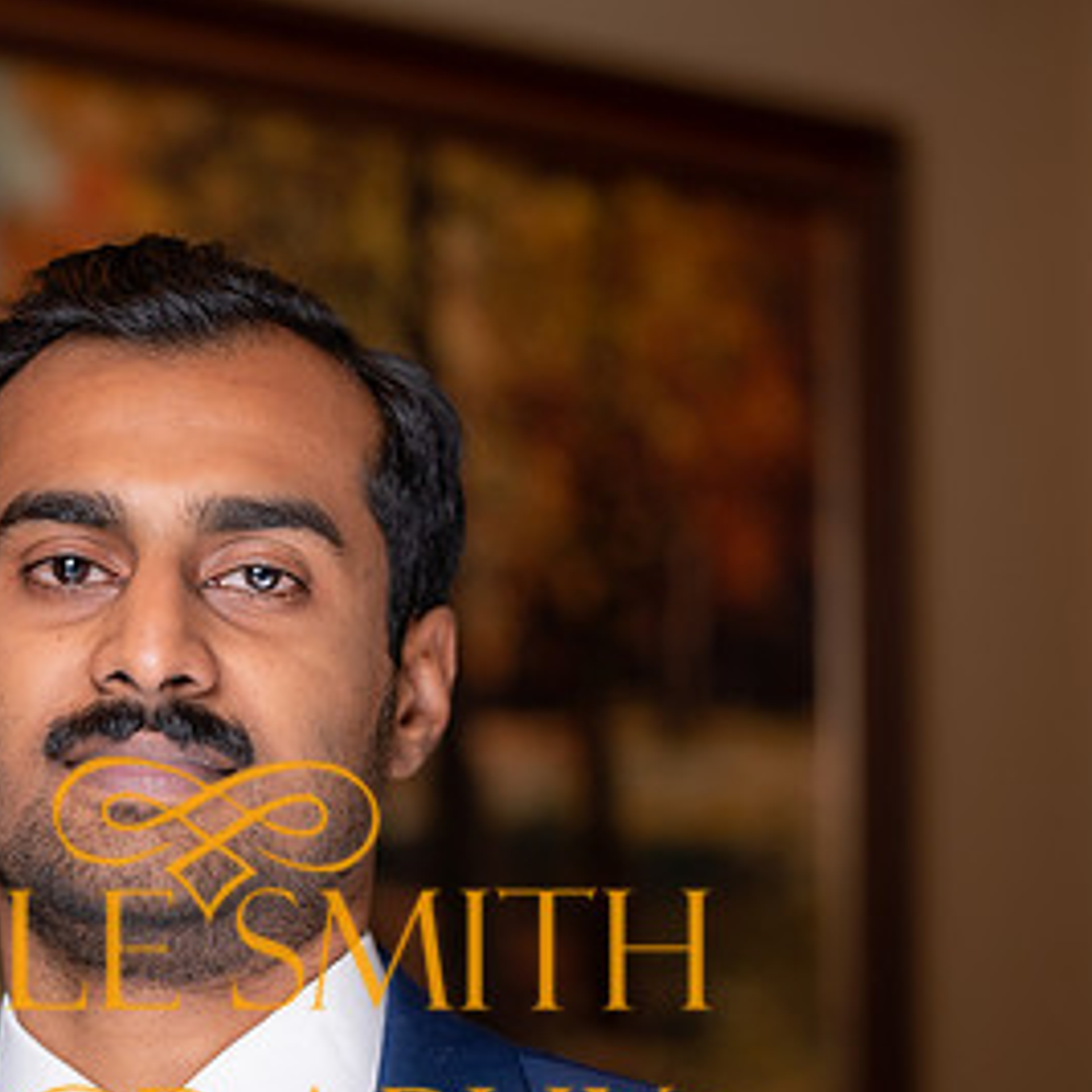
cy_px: 661
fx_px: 5603
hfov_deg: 11.0
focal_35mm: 157
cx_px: -16
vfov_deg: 11.1
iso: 100
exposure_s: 1/125
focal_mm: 85
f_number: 2
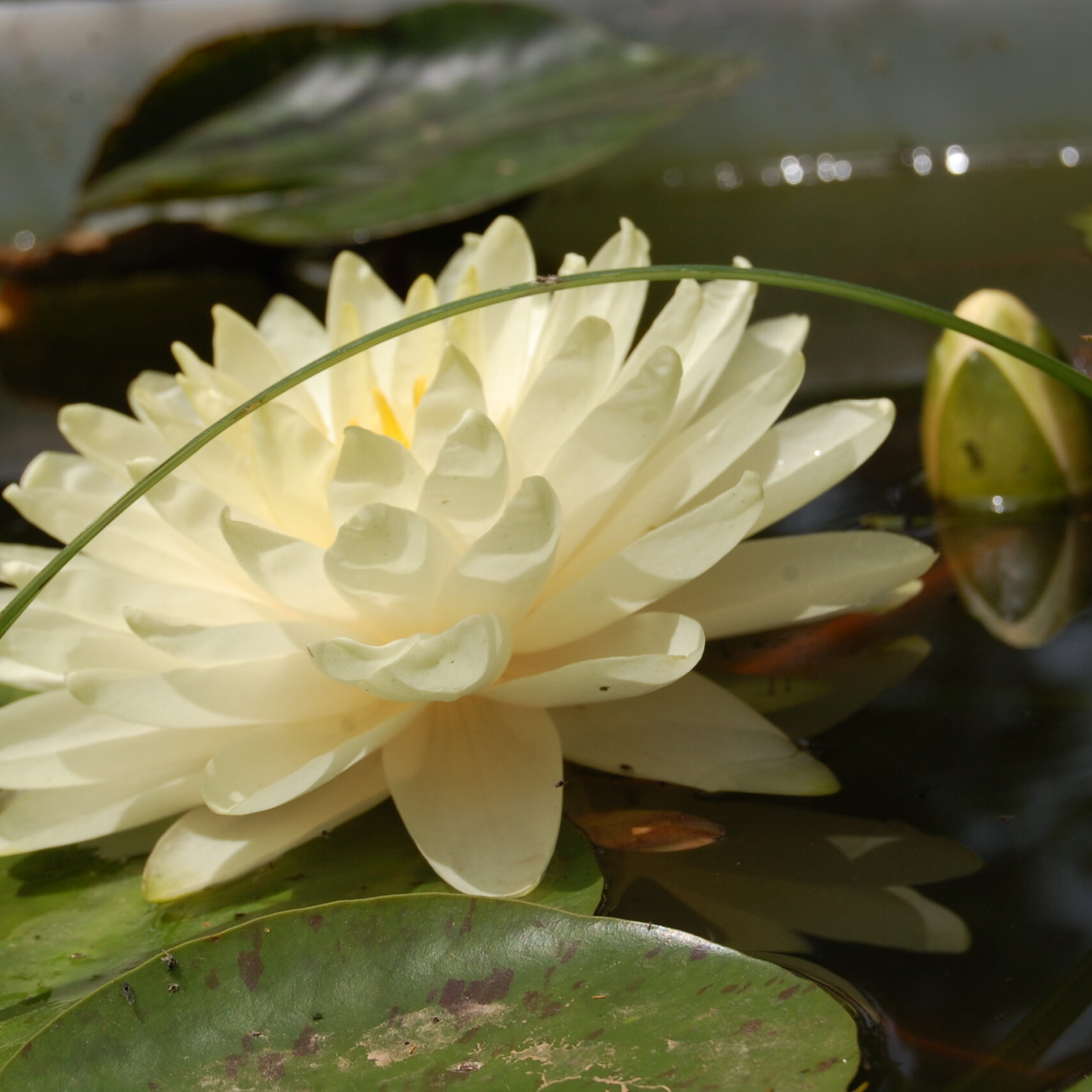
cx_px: 631
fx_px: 3770
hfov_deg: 16.5
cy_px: 547
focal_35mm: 106
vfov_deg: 16.5
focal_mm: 55
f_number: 11
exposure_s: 1/500
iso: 200
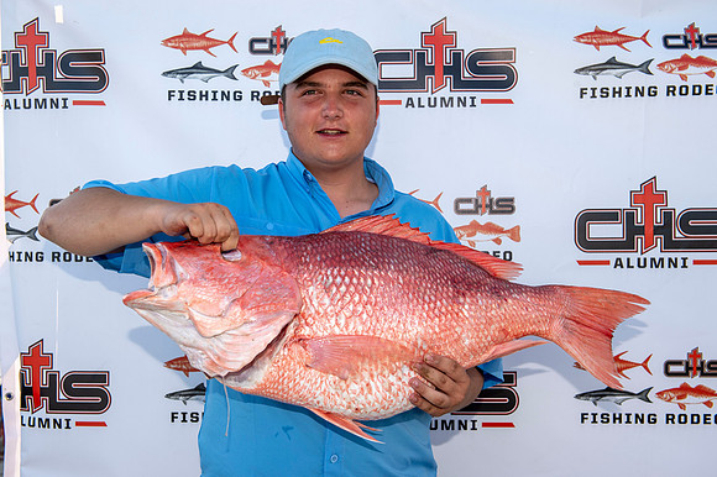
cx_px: 358
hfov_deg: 41.1
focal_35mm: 48
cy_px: 238
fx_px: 955
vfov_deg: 28.0
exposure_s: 1/125
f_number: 6.3
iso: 100
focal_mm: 48
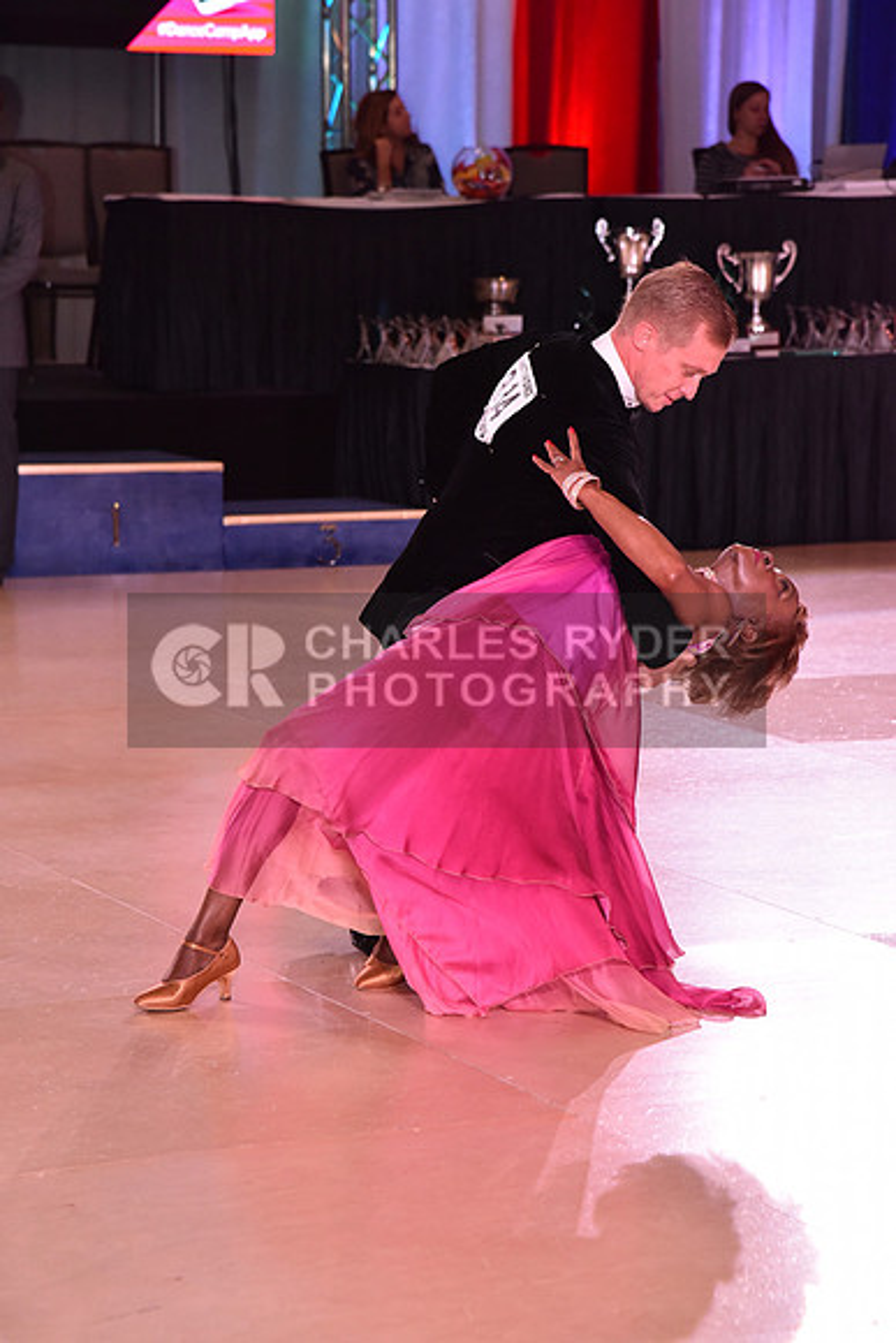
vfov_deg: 17.1
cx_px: 448
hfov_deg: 11.4
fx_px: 4477
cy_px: 672
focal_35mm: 120
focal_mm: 120
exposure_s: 1/320
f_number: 6.3
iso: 2500
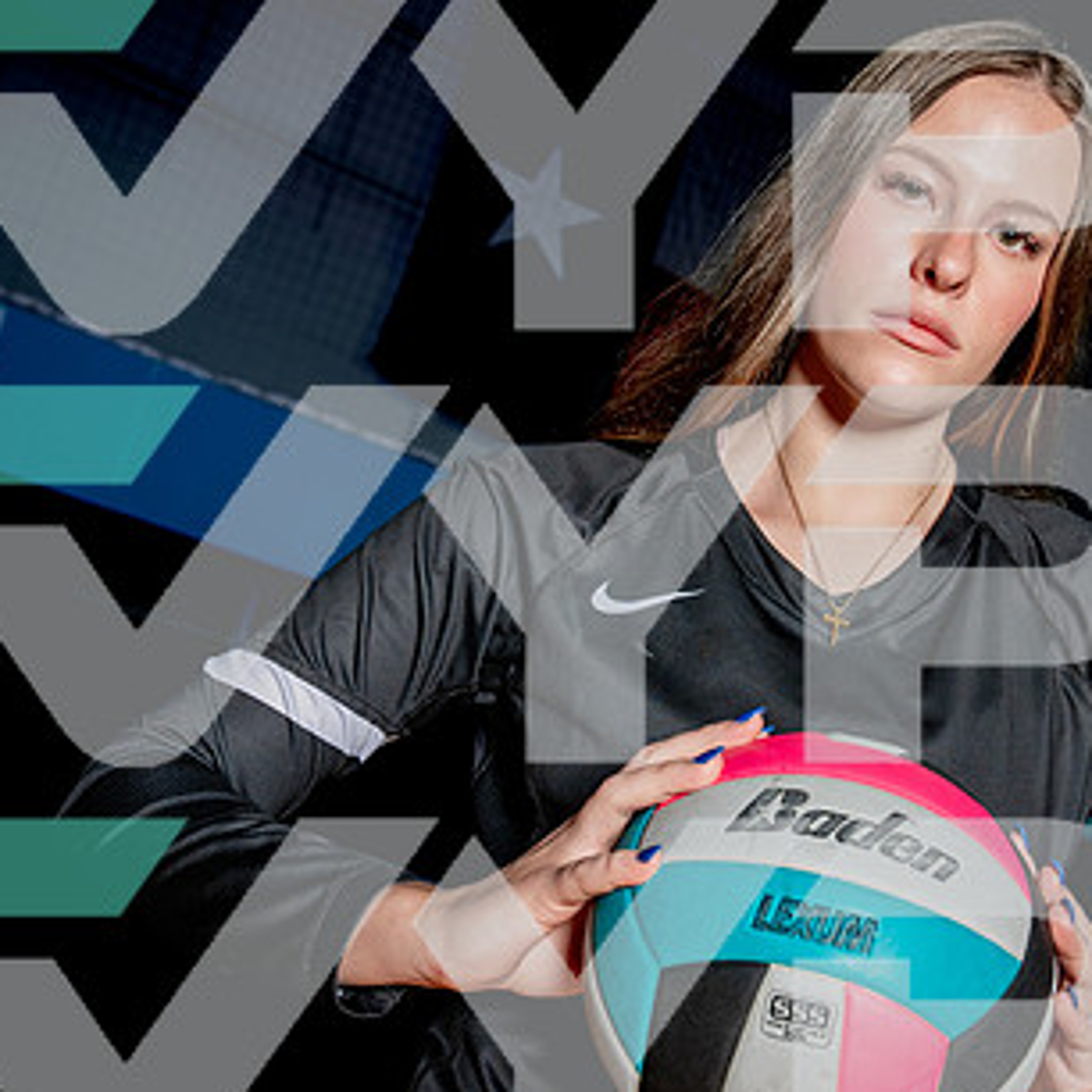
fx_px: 1785
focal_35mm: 50
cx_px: 735
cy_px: 576
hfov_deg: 33.7
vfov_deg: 34.0
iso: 250
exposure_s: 1/200
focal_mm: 28
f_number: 4.5
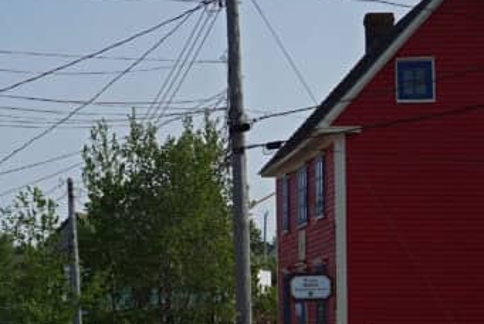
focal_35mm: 120
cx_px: -79
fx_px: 1615
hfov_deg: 16.4
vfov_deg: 11.4
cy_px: 204
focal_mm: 40
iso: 250
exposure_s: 1/4000
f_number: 4
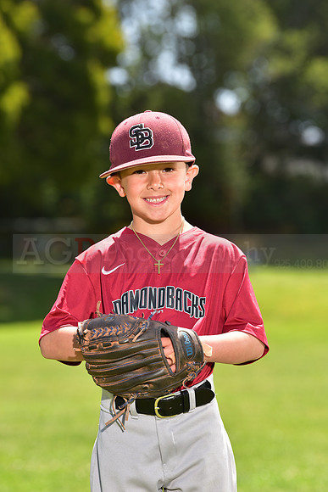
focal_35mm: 165
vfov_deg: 12.4
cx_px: 164
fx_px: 2253
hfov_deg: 8.3
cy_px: 246
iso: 80
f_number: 5
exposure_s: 1/200
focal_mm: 165
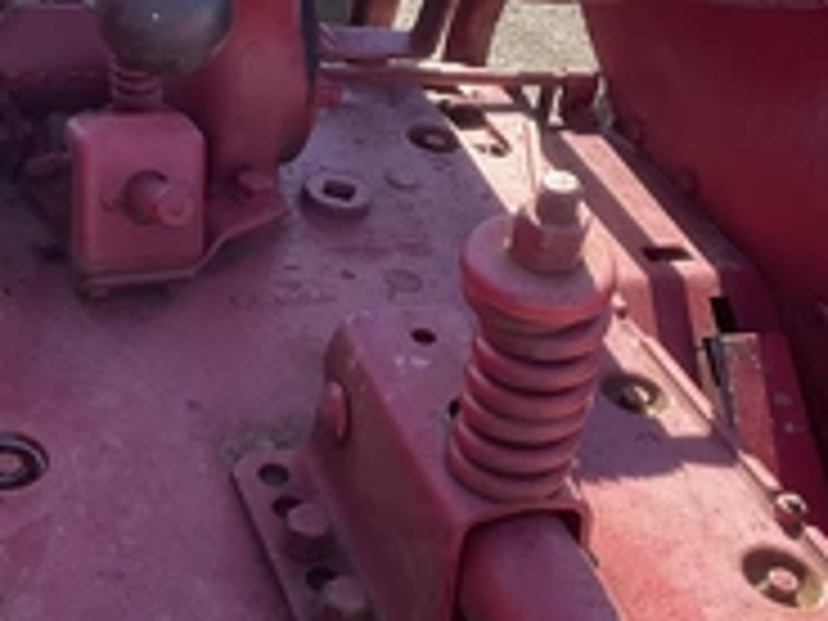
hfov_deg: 30.7
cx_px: 396
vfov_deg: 23.3
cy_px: 261
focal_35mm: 63
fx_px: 1507
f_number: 1.8
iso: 25
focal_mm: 3
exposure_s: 1/365
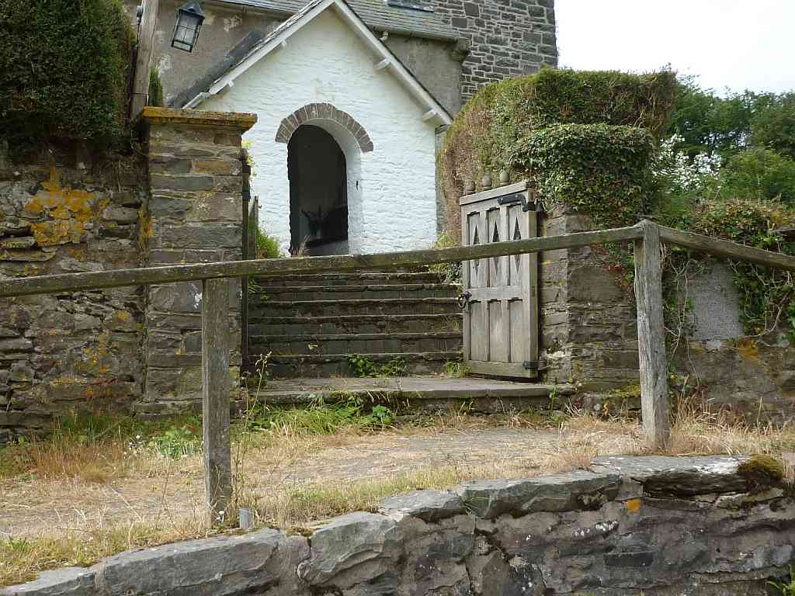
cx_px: 398
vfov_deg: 42.9
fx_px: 758
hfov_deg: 55.4
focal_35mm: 33
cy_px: 298
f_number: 2.8
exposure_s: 1/500
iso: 80
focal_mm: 5.5
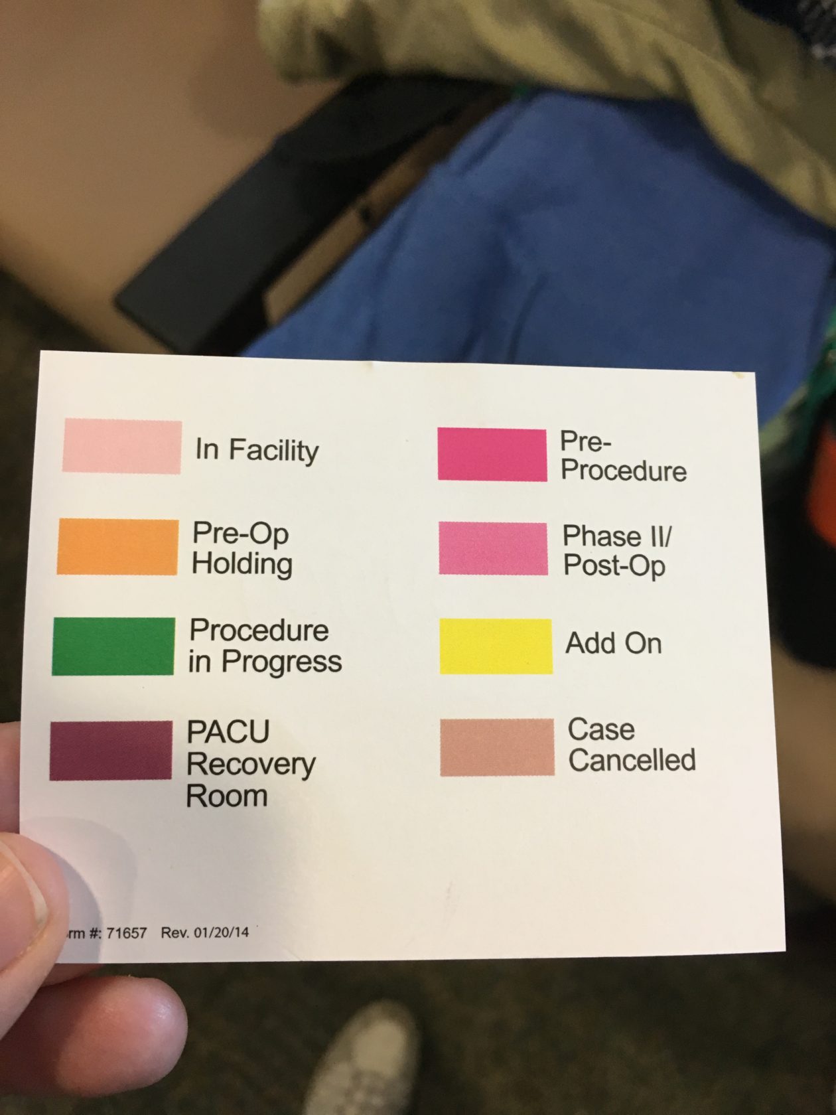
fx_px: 934
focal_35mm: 29
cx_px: 418
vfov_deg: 61.7
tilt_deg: -71.9
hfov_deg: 48.2
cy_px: 558
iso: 100
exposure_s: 1/30
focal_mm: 4.15
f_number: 2.2
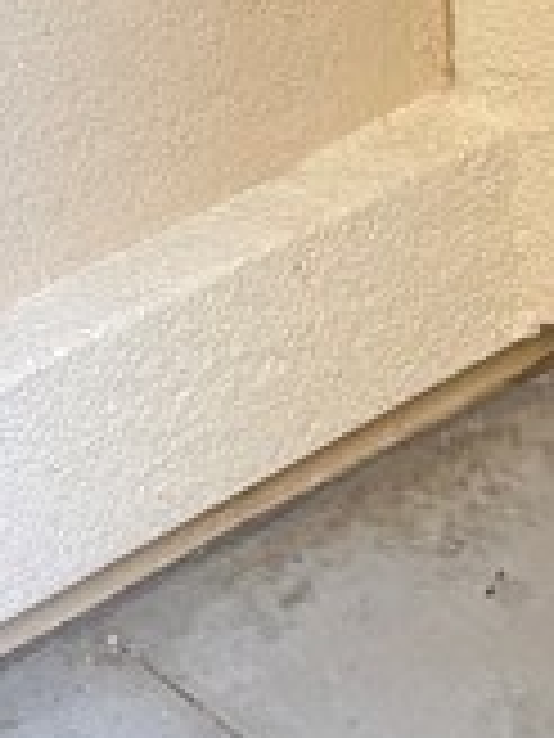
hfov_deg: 8.8
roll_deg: -1.4
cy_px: -1094
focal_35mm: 162
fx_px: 3457
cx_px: 1027
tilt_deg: -9.2
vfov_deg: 10.4
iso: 125
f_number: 1.6
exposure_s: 1/91
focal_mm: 5.96
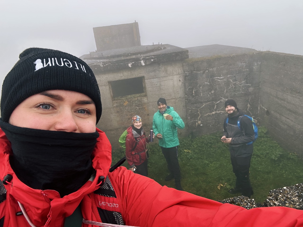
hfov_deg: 73.9
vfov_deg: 58.9
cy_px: 114
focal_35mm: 23
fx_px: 201
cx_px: 152
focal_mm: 2.69
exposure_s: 1/121
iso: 64
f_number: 1.9
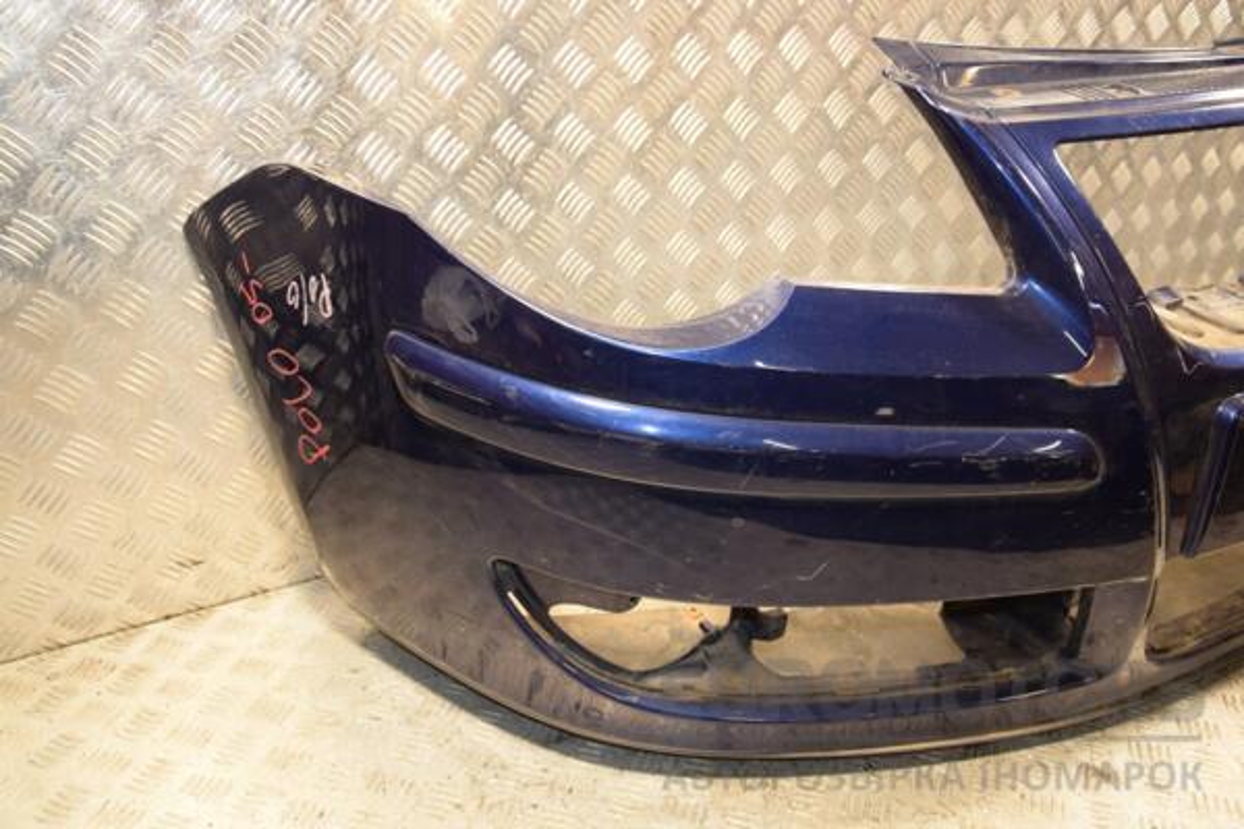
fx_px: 1140
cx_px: 622
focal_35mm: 33
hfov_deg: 57.2
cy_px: 414
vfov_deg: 40.0
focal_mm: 22
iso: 800
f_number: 5
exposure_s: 1/125
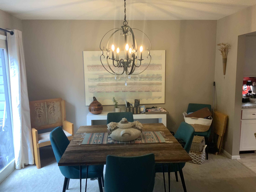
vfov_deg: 48.2
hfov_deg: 61.7
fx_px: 214
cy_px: 96
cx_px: 128
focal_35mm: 29
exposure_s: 1/60
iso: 125
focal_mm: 3
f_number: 1.8
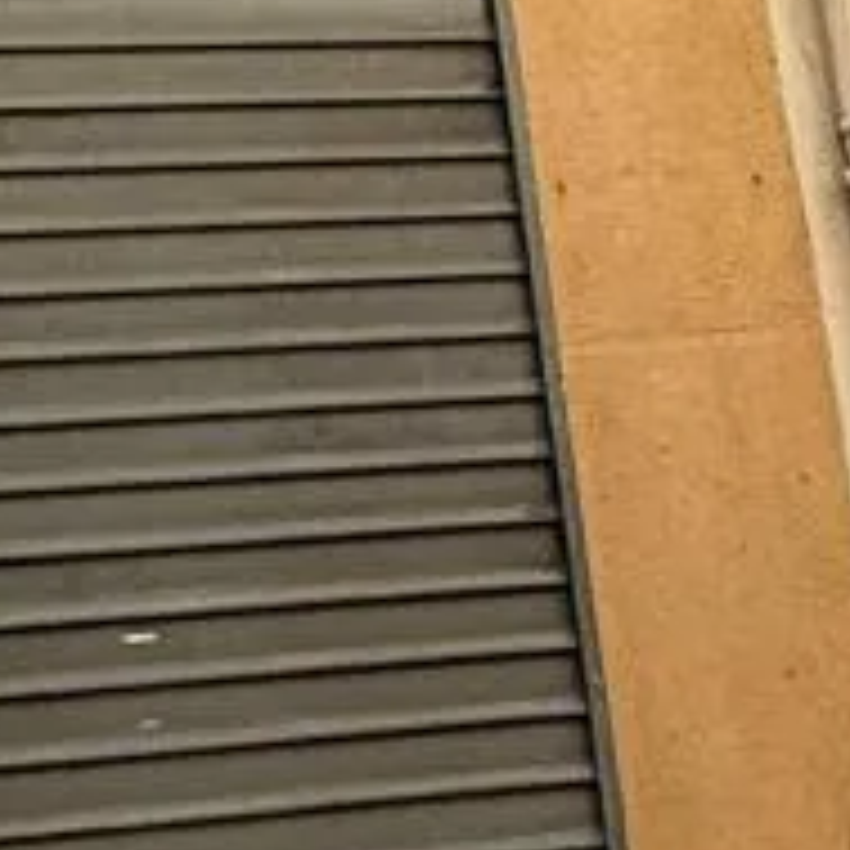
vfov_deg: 13.2
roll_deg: +3.8
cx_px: -189
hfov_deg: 15.0
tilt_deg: +22.1
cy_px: -911
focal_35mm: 112
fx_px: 3111
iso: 50
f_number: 2.2
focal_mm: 2.22
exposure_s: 1/799
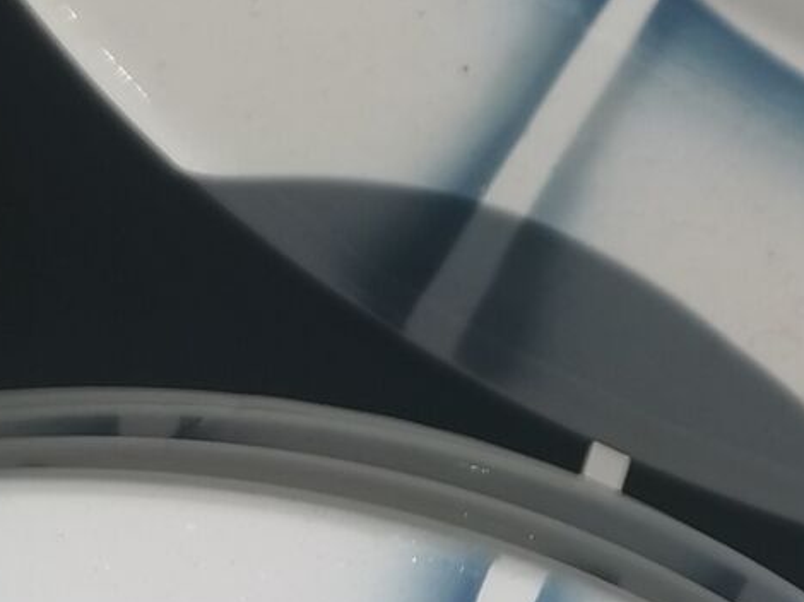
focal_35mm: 115
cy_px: -583
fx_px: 2670
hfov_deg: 15.3
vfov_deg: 11.6
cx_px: 1329
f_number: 1.6
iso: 50
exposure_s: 1/13889
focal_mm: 5.56
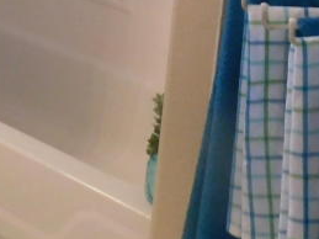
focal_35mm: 91
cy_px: -133
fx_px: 838
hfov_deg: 19.6
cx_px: -113
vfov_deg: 14.9
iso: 400
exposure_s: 1/25
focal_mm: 4
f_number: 3
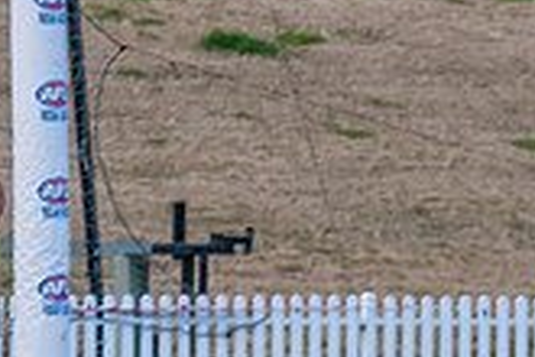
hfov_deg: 1.6
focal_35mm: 1300
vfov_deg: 1.1
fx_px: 19318
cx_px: 1221
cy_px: 155
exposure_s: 1/2000
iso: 1800
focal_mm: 260
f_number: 5.6
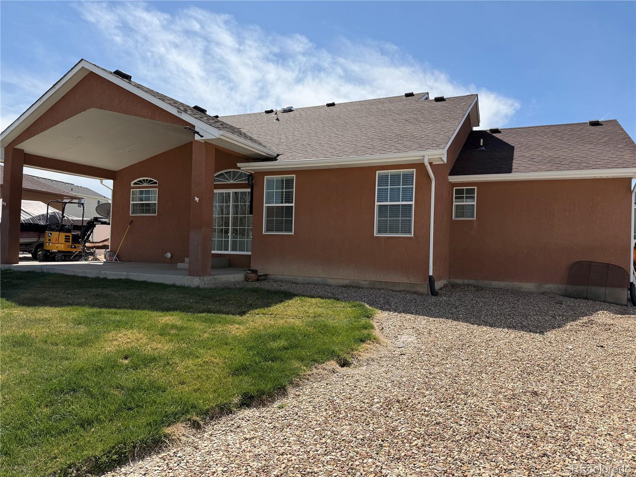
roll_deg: -2.1
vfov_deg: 56.8
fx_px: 441
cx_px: 318
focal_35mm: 24
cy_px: 238
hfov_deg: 71.6
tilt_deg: +0.7
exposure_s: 1/5319
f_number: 1.78
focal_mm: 6.76
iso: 80
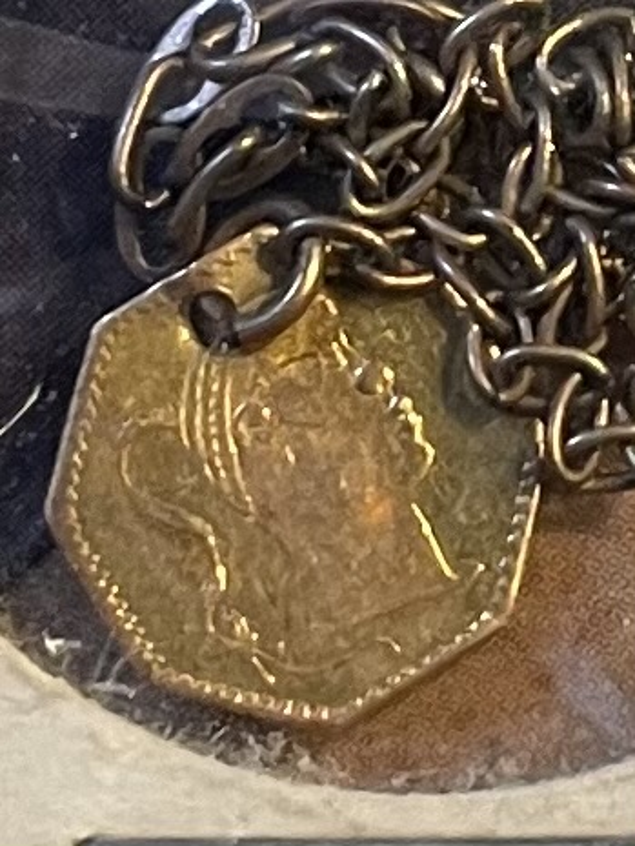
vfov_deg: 67.3
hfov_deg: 53.1
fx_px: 636
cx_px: 318
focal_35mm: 26
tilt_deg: -81.2
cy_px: 423
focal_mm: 4.2
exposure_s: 1/60
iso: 125
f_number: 1.6
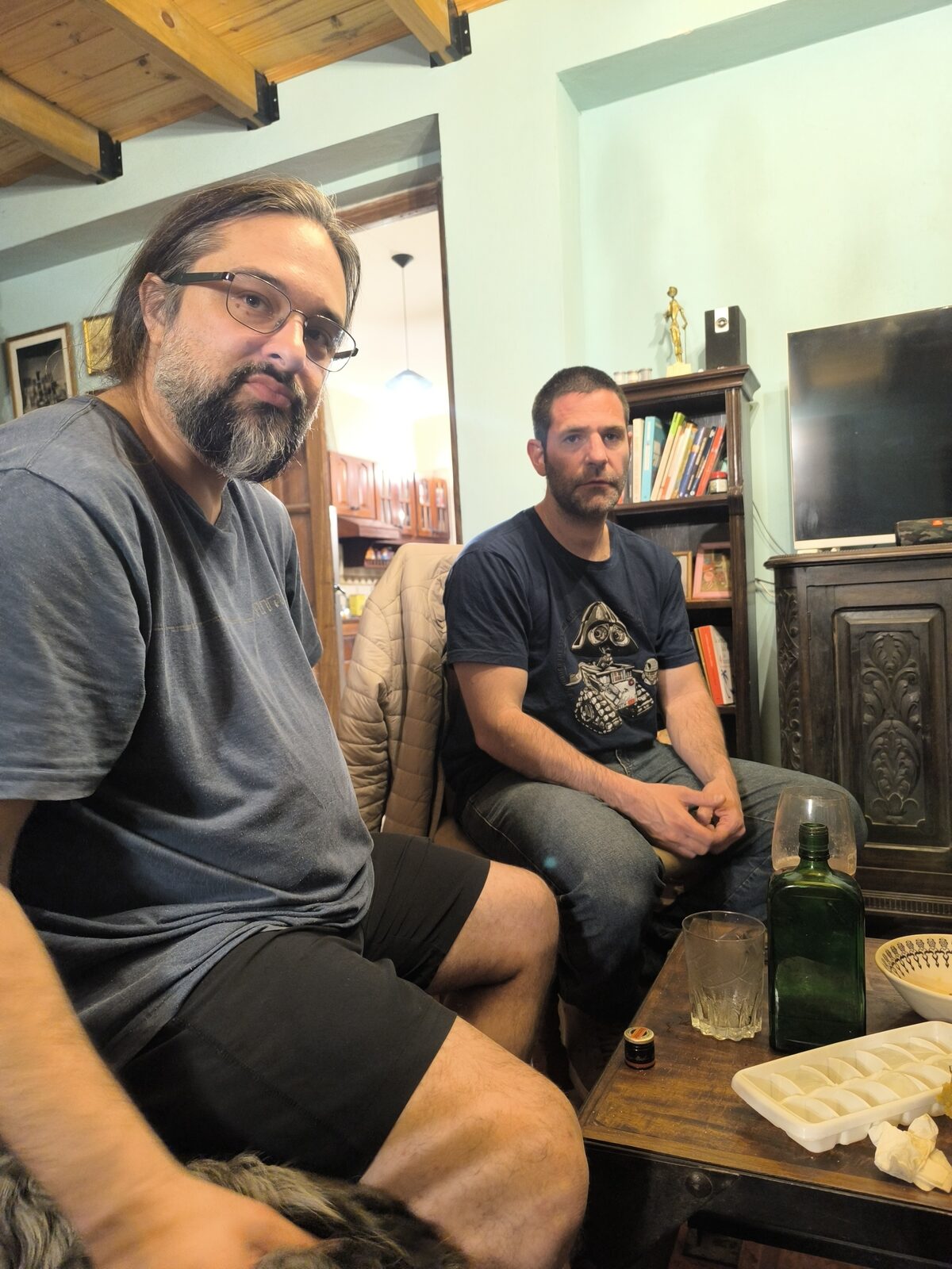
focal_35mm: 23
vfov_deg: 73.9
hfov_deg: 58.9
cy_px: 634
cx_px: 476
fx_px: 843
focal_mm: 6.14
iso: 1600
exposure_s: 1/25
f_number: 1.65
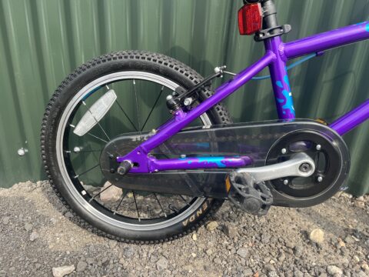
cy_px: 138
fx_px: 277
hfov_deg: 67.3
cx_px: 184
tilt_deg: -23.0
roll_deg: -2.9
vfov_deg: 53.1
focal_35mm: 26
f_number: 1.6
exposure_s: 1/625
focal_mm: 5.1
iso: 50
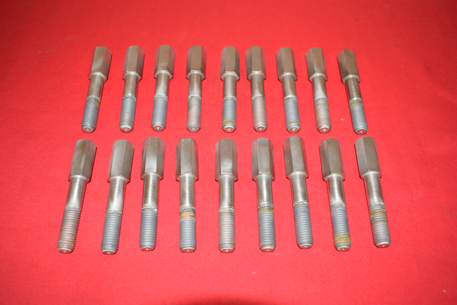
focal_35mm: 33
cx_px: 228
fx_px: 419
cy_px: 152
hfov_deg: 57.2
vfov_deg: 40.0
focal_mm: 22
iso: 1250
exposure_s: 1/200
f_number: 5
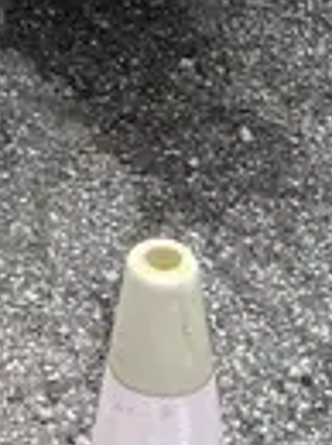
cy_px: -775
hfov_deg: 9.9
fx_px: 1886
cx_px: -44
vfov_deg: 10.6
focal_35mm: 147
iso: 32
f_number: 1.6
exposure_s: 1/3610
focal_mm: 4.2
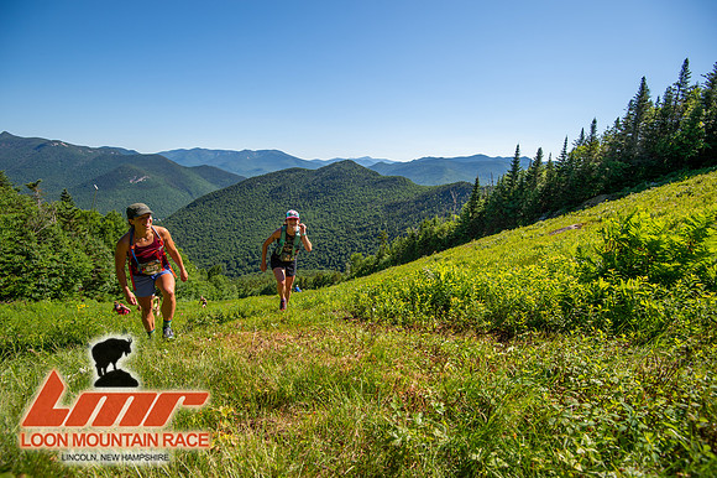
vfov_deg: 73.7
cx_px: 358
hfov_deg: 96.8
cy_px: 239
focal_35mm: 16
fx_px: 318
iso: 100
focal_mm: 16
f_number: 5
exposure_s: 1/640
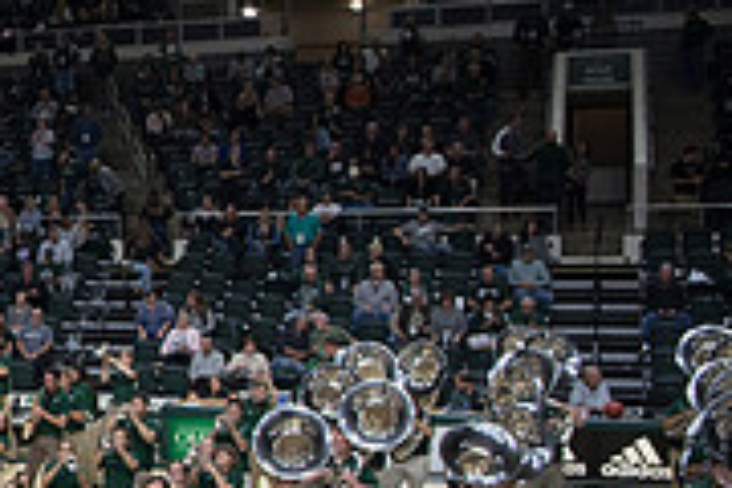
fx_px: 1830
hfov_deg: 19.4
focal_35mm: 90
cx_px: -407
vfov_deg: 15.2
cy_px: 331
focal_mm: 28
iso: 2000
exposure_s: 1/1000
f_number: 2.8
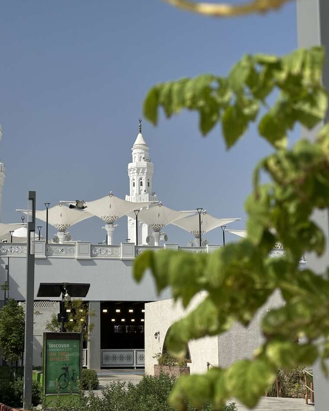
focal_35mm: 63
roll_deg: +1.1
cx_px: 111
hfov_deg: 24.1
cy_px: 205
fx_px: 767
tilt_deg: +9.8
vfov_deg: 30.0
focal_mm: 6.86
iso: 64
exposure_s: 1/10870
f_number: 1.78
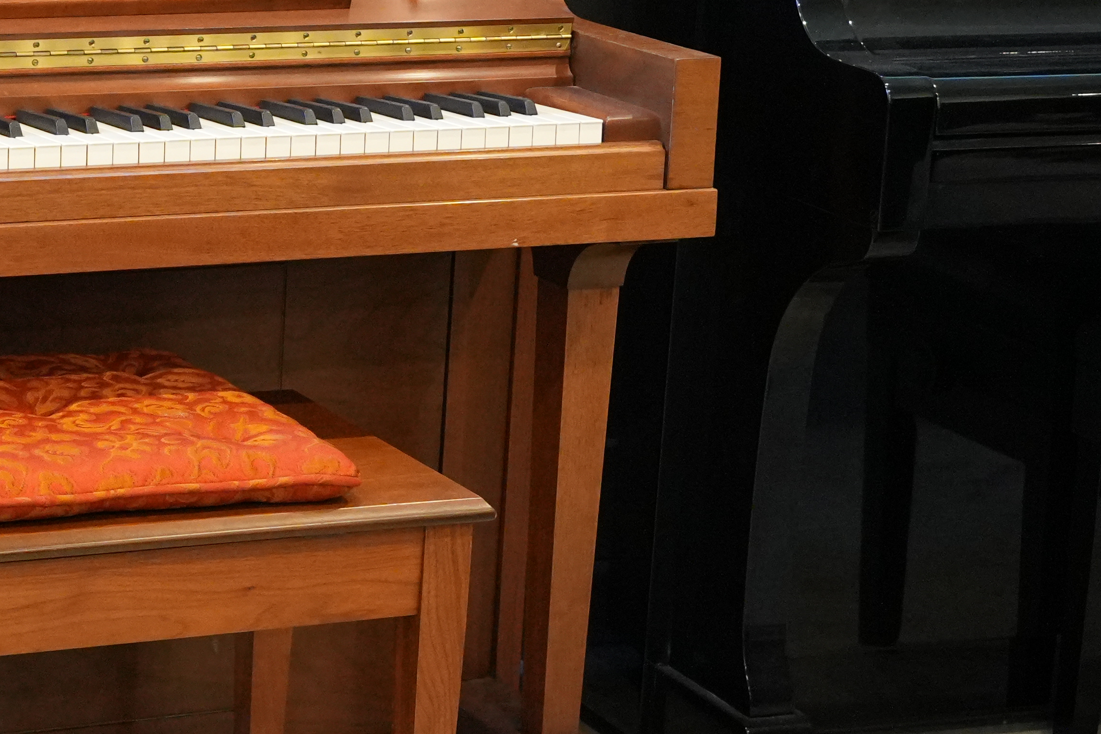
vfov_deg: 12.5
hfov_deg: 18.3
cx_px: 34
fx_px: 3344
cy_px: 193
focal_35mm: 109
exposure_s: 1/160
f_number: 2.8
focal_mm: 27
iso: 3200
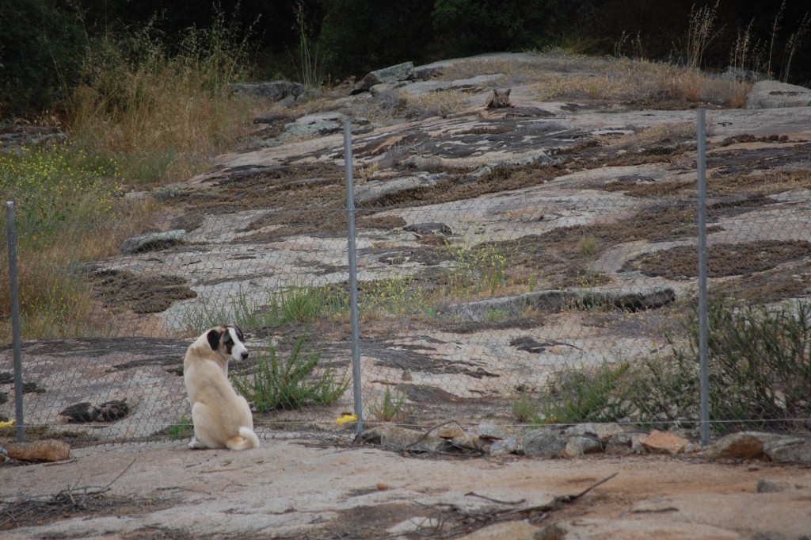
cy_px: 270
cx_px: 406
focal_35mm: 300
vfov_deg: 4.6
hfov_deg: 6.9
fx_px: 6753
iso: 400
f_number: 5.6
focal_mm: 200
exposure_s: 1/800
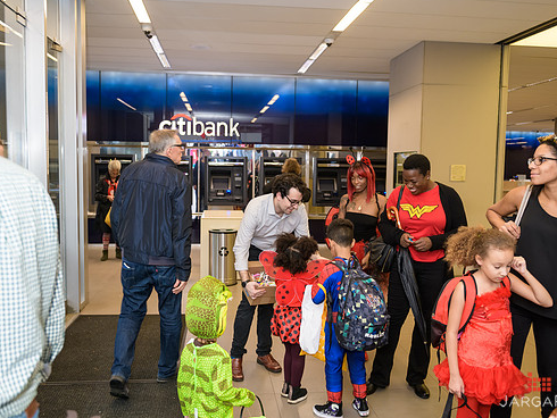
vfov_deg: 43.0
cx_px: 278
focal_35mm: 33
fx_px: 531
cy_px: 212
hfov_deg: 55.3
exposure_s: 1/125
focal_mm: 29
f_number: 3.2
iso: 800
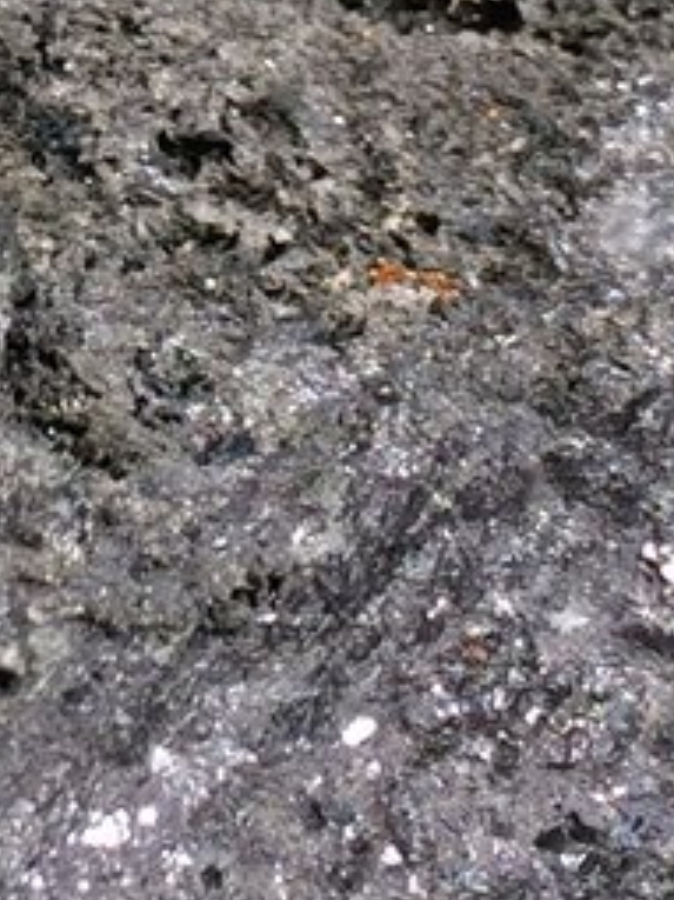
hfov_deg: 8.0
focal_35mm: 182
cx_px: -268
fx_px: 4729
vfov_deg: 10.5
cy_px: -501
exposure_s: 1/60
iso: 50
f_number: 2.2
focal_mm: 4.15
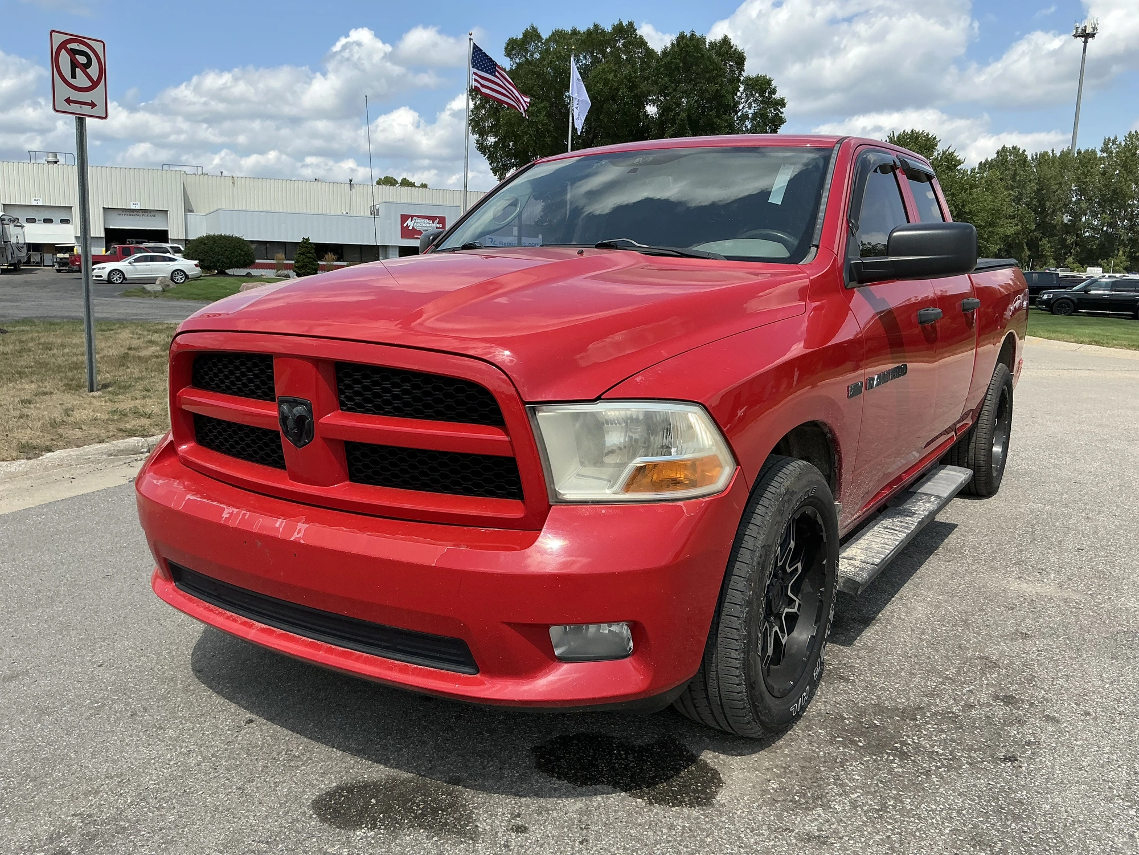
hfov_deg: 63.4
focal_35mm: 28
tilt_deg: -9.7
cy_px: 428
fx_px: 921
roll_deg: -1.6
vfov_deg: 49.7
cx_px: 570
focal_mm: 3
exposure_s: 1/1534
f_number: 1.8
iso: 25
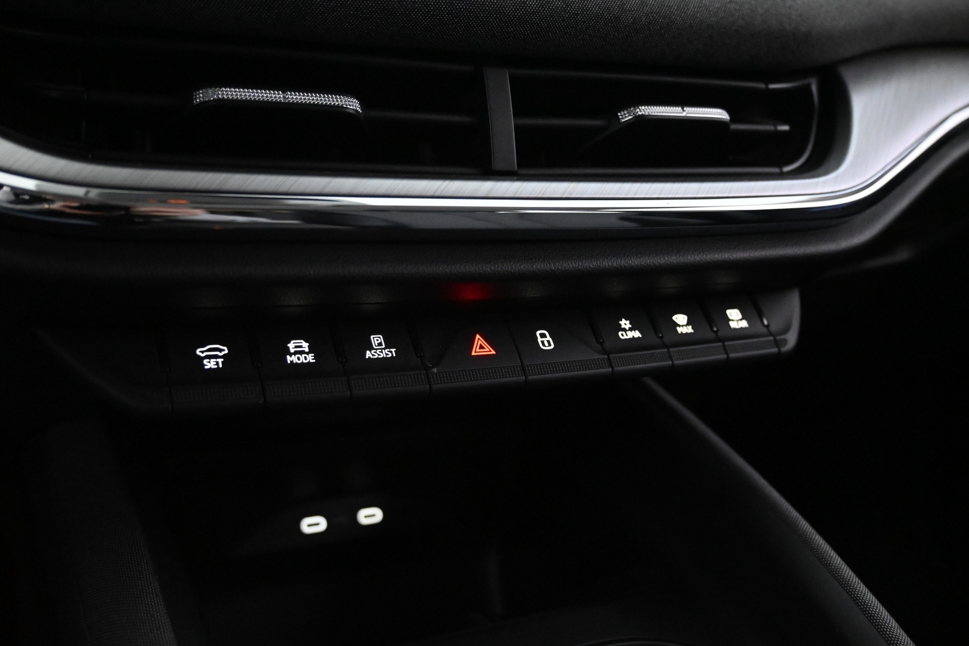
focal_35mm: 34
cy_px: 323
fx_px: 929
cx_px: 484
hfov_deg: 55.1
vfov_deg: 38.4
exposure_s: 1/40
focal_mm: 23
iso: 5600
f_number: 4.2
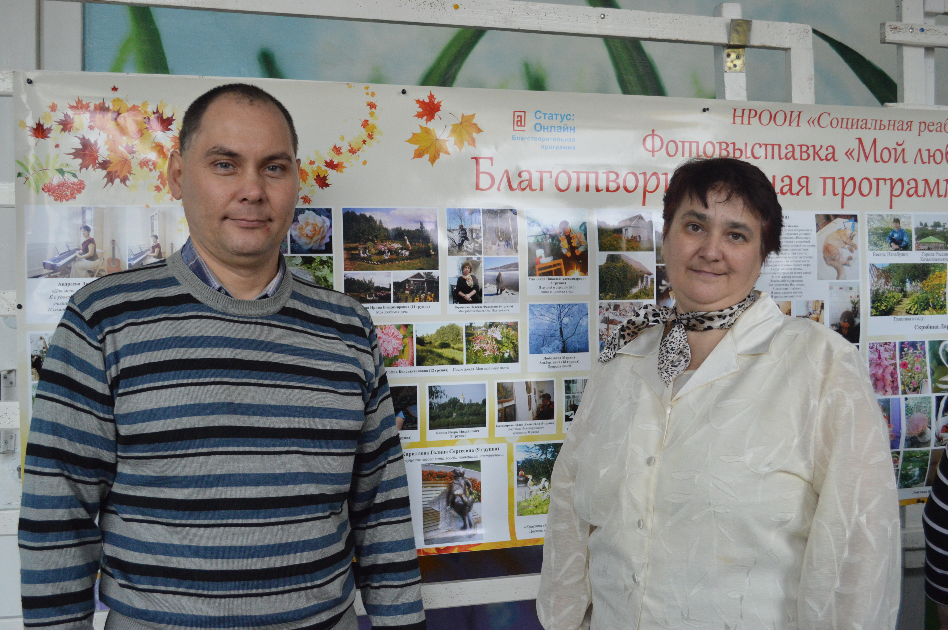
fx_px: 947
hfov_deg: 53.2
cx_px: 474
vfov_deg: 36.8
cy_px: 315
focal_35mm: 36
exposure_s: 1/250
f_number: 5
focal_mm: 24
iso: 1600
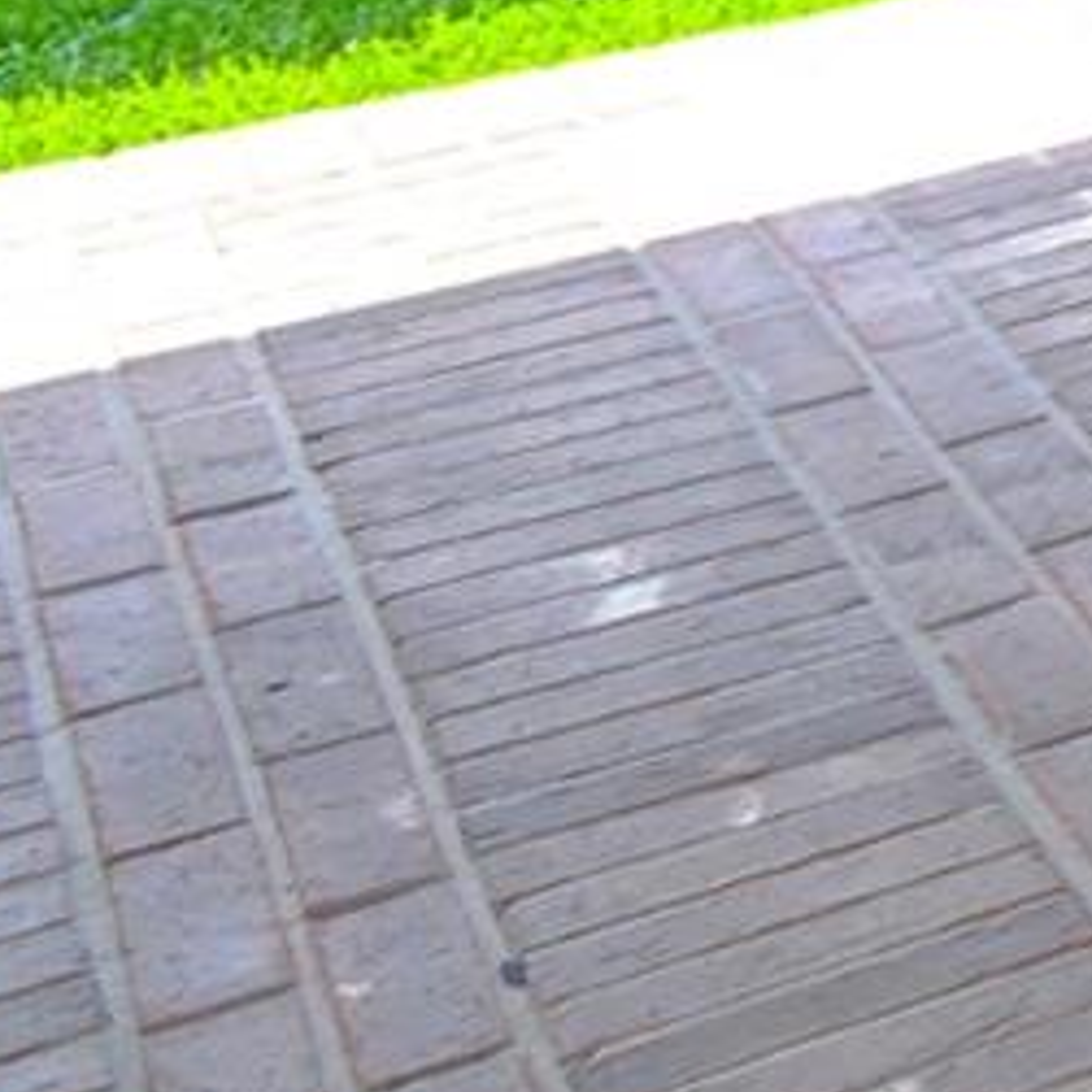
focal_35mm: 104
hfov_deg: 9.5
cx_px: 3837
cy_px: -1303
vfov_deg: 13.5
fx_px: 3712
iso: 100
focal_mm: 10
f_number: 5
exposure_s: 1/100
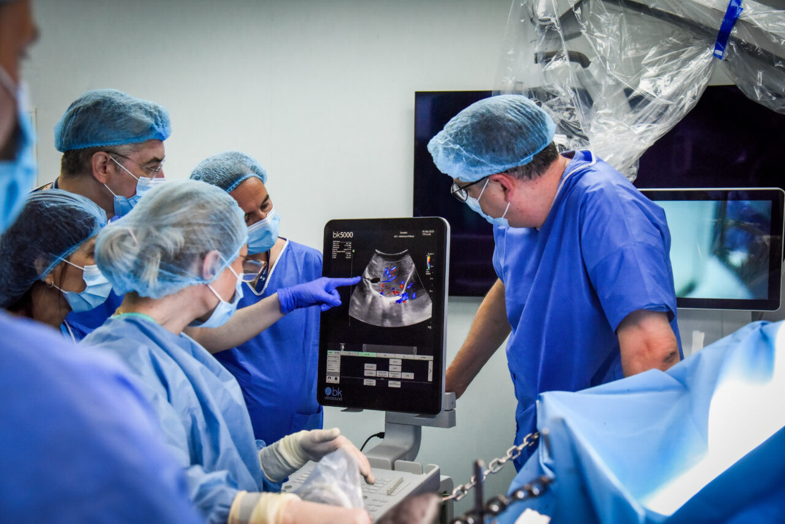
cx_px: 392
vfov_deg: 28.1
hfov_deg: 41.1
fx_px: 1047
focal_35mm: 48
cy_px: 262
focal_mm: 48
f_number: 5
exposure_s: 1/200
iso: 3200
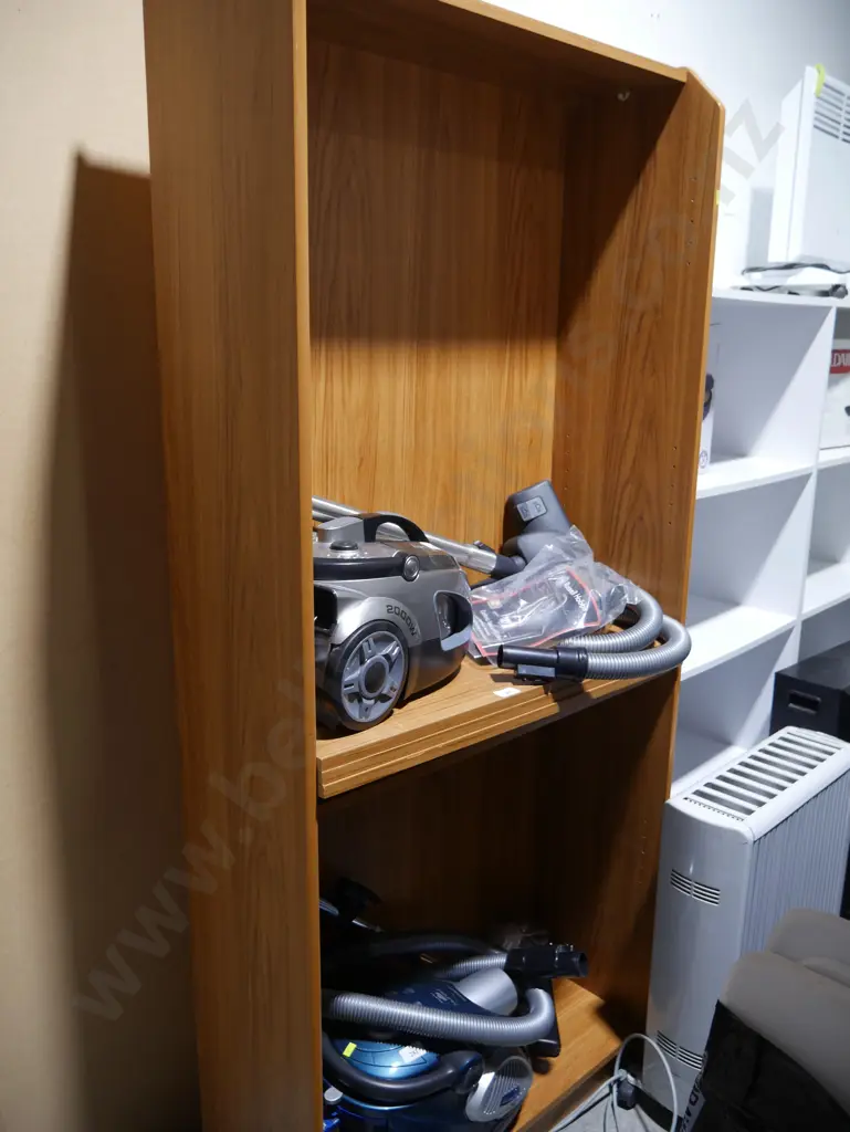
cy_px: 566
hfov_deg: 46.8
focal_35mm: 30
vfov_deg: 59.9
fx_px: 981
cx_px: 425
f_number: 3.6
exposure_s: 1/60
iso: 400
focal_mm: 15
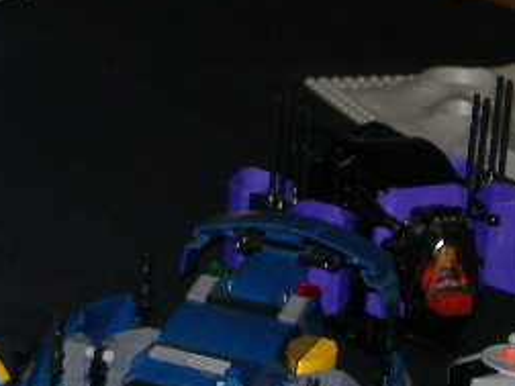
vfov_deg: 5.9
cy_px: -123
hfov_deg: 7.7
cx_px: -486
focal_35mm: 248
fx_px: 3690
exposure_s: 1/60.1
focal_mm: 12.7
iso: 110
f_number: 3.5
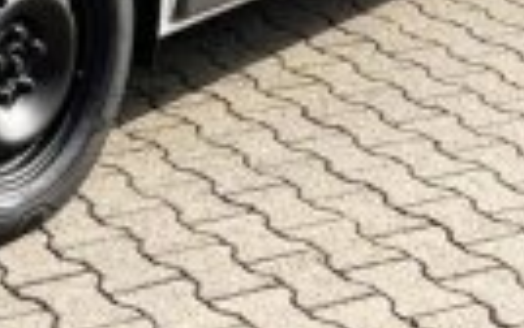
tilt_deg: -6.6
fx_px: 1887
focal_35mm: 132
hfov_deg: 15.5
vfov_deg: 9.4
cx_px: -16
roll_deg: -1.2
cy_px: -305
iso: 50
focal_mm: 5.7
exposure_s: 1/4274
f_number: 1.5
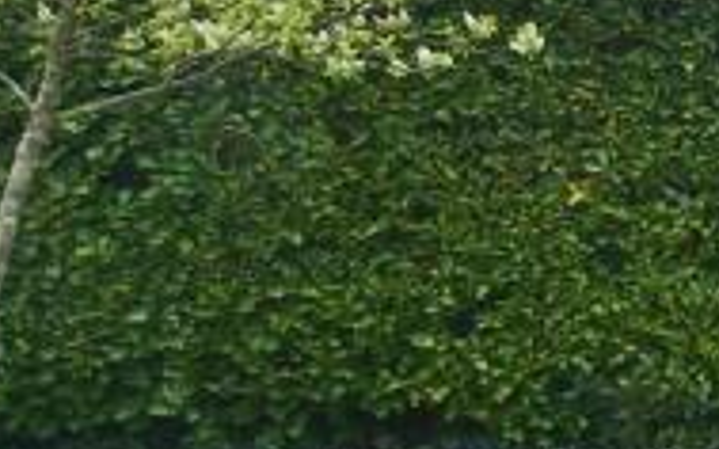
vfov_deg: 15.7
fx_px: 1626
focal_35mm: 83
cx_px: 1898
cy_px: 314
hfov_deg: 13.5
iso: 160
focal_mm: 10
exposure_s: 1/125
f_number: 8
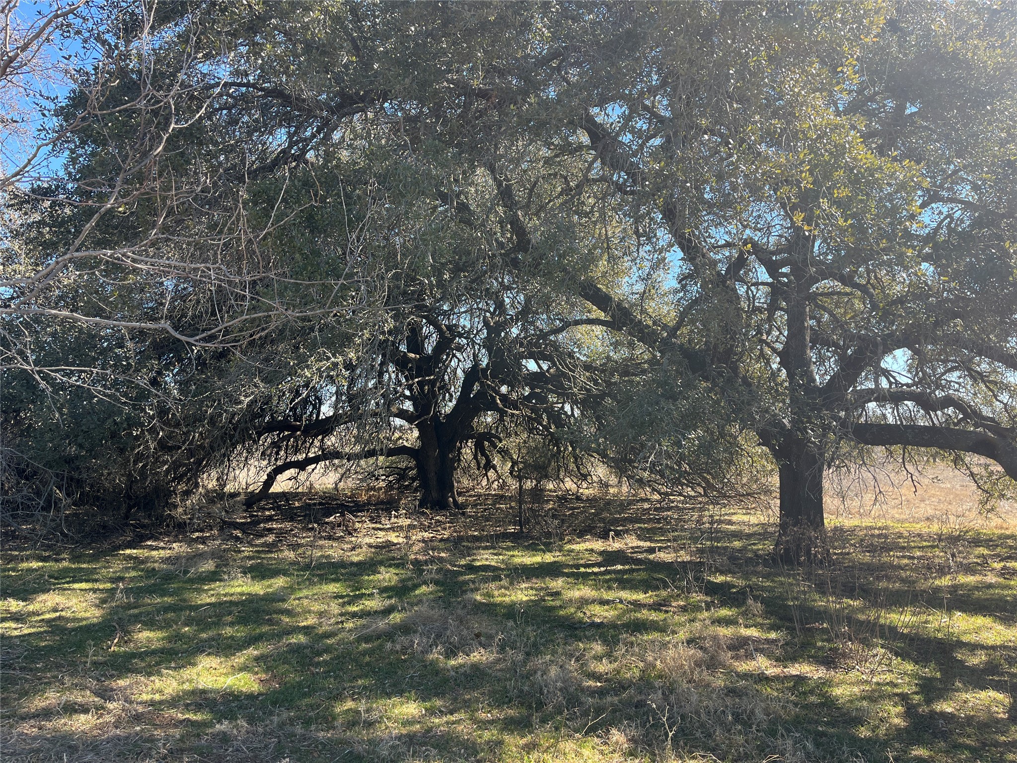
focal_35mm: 26
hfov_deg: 67.3
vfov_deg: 53.1
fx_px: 764
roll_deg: +0.8
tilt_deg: +3.8
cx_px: 508
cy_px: 382
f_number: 1.6
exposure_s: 1/598
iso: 50
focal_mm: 5.1
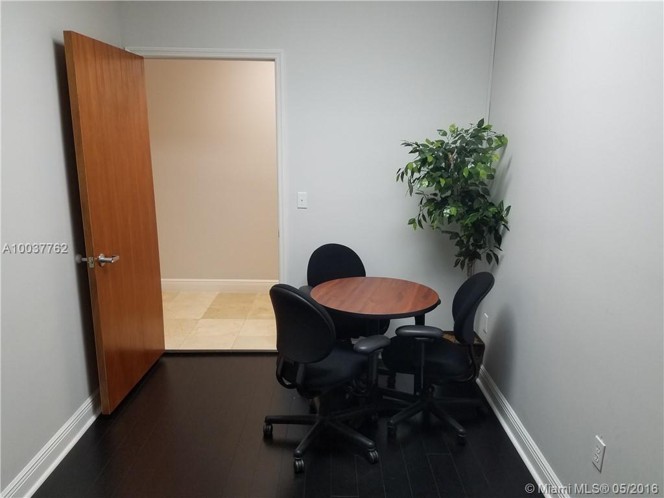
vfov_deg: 53.1
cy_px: 249
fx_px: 499
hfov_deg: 67.3
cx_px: 332
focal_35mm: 26
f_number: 1.7
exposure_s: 1/60
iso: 125
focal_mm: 4.2
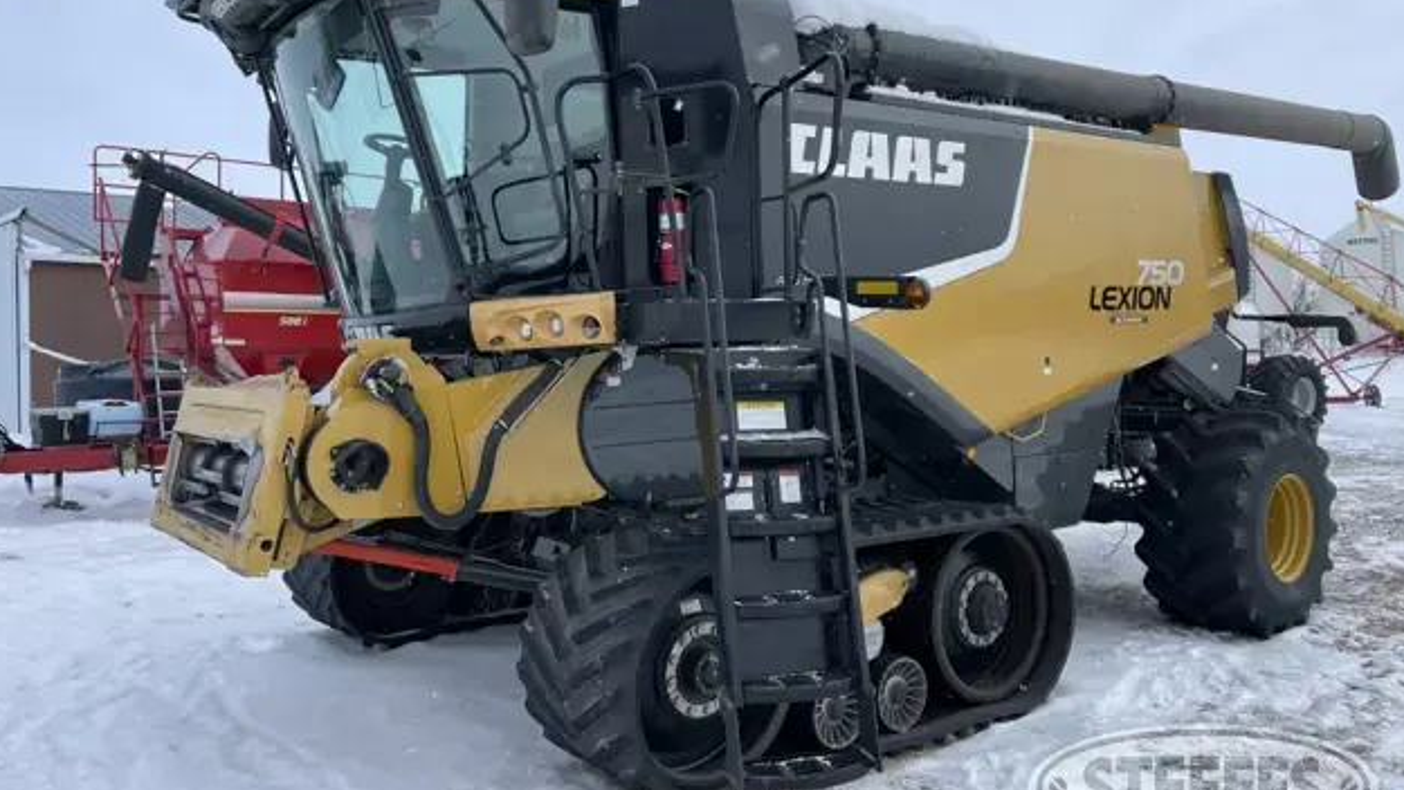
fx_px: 1080
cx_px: 708
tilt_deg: +2.5
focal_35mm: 29
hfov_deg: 66.0
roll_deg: +1.3
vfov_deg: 40.1
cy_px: 339
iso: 32
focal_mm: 5.1
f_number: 1.6
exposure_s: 1/4348
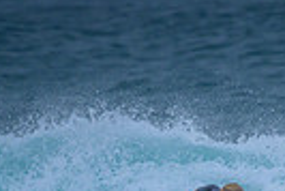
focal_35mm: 3494
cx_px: 302
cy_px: 329
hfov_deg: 0.6
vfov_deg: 0.4
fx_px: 27691
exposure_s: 1/2000
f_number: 6.3
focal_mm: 800
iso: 900
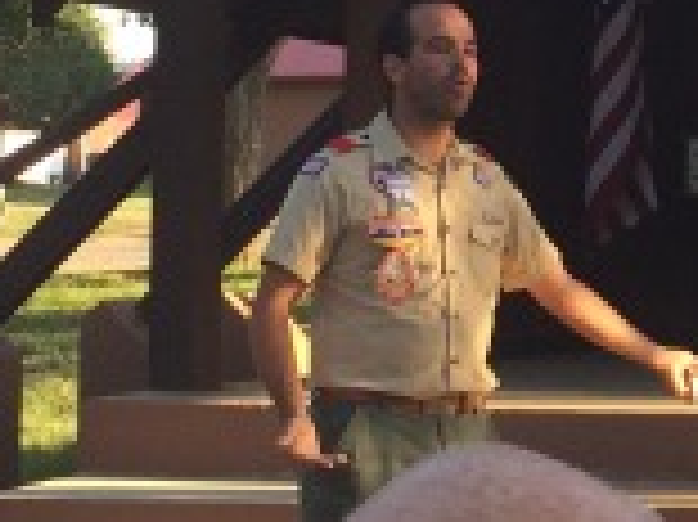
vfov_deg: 9.8
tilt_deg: +3.5
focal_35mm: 150
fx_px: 3022
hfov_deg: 12.8
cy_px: 22
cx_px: 865
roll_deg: -0.3
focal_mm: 4.15
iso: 32
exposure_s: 1/277
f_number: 2.2
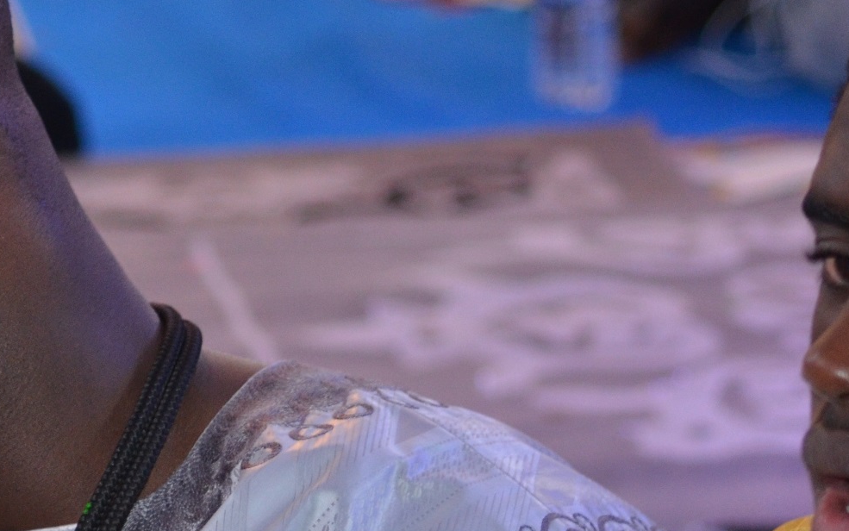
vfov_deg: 4.7
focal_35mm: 281
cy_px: 409
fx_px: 6503
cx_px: -51
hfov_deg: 7.4
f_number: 4
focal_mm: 70
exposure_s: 1/60
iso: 800
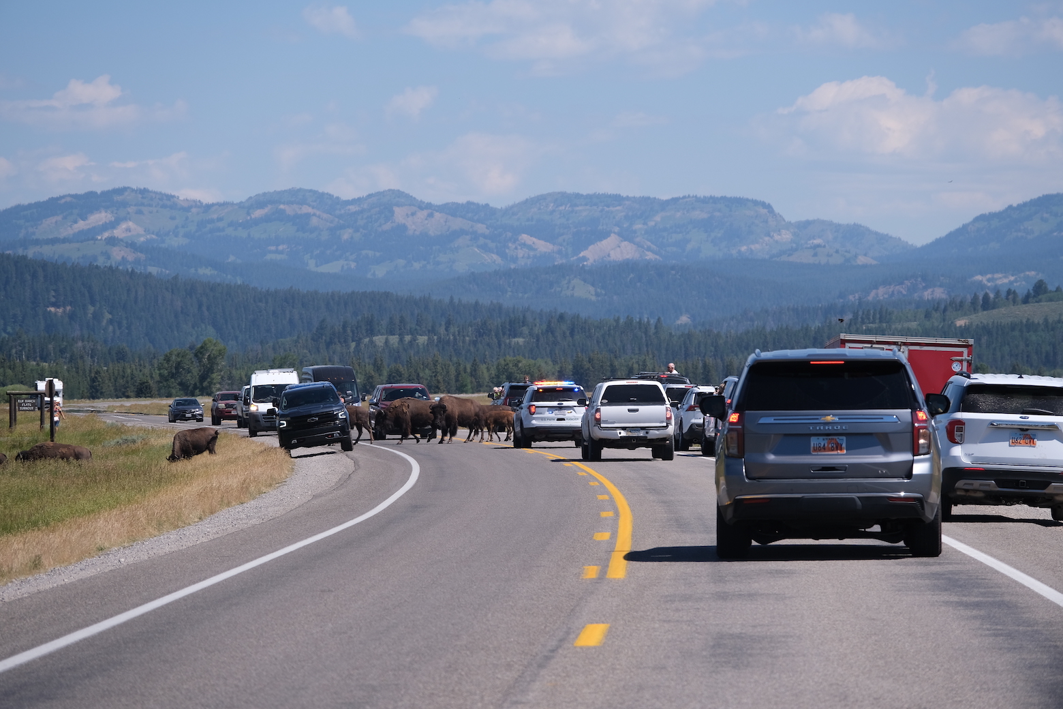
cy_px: 354
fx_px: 5137
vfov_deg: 7.9
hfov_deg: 11.8
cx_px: 532
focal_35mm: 174
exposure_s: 1/750
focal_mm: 116.1
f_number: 5.6
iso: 160
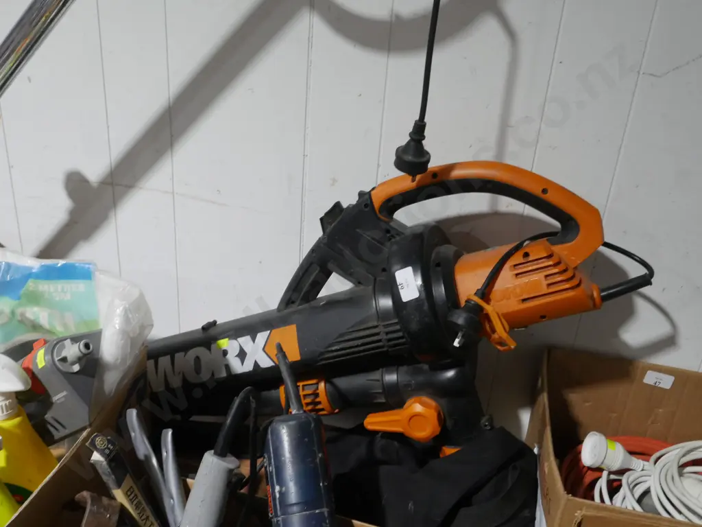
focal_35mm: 32
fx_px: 649
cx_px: 351
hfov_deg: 56.8
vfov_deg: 44.2
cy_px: 264
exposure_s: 1/60
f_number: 10
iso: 2500
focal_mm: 16
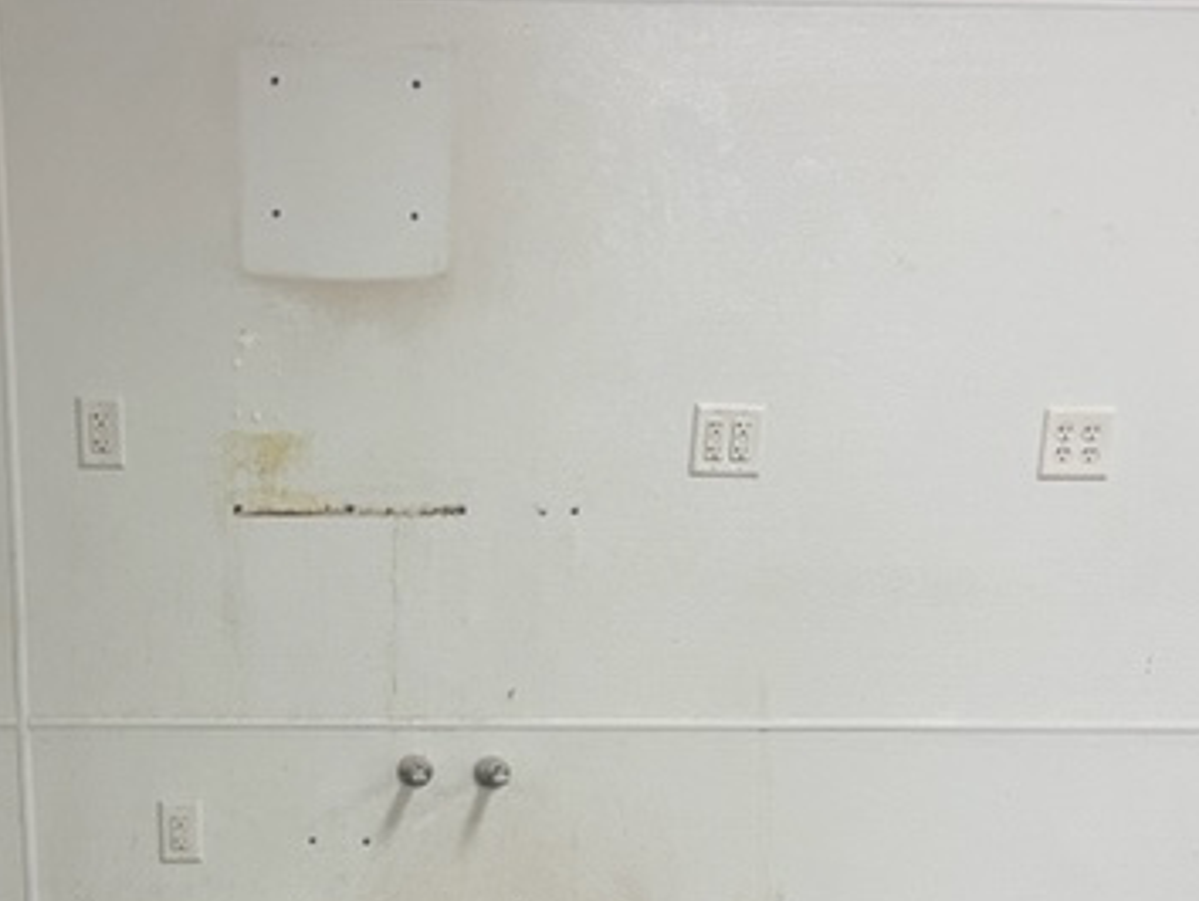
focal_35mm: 47
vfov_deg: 30.3
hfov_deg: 39.9
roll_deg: -0.9
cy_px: 701
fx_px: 1629
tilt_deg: -15.4
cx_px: 396
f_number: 1.6
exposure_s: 1/60
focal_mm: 5.1
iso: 100
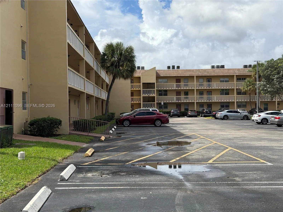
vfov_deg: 30.3
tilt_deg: +0.0
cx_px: 142
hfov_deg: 39.7
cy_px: 106
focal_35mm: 48
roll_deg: +1.4
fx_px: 392
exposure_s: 1/6024
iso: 80
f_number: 1.78
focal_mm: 6.76
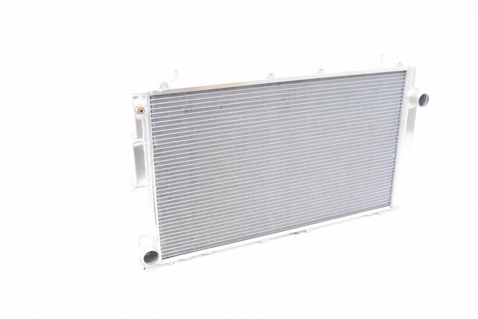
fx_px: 458
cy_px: 160
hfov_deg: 55.1
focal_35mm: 34
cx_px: 239
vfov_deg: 38.4
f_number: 5
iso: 400
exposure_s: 1/100
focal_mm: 23
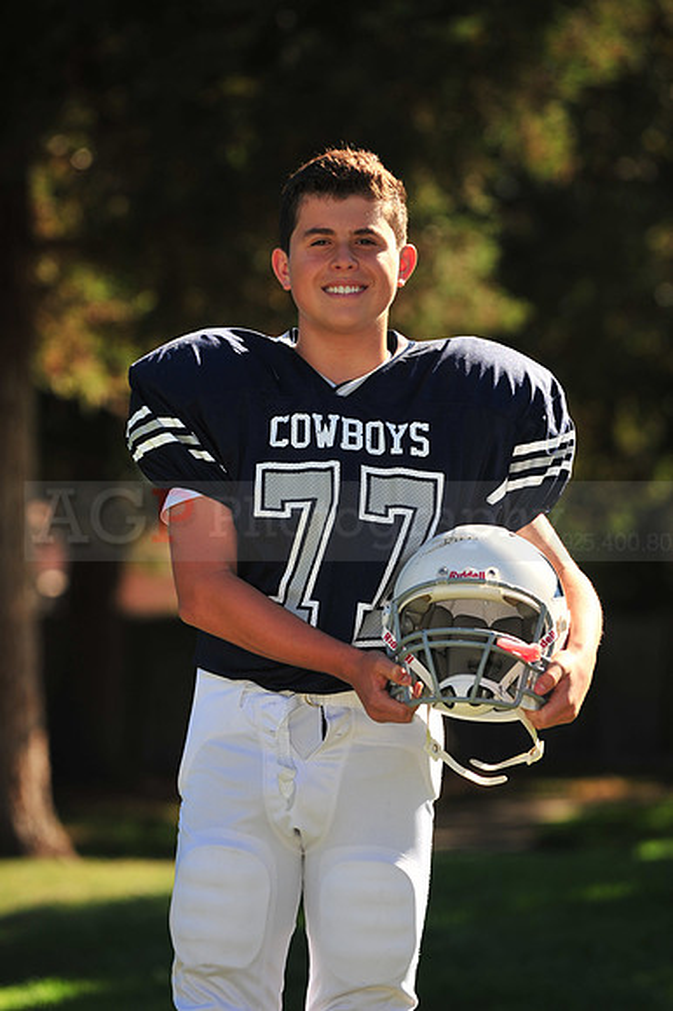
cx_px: 336
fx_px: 4913
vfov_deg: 11.8
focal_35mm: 175
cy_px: 506
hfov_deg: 7.8
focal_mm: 175
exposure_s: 1/1000
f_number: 4.5
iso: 200
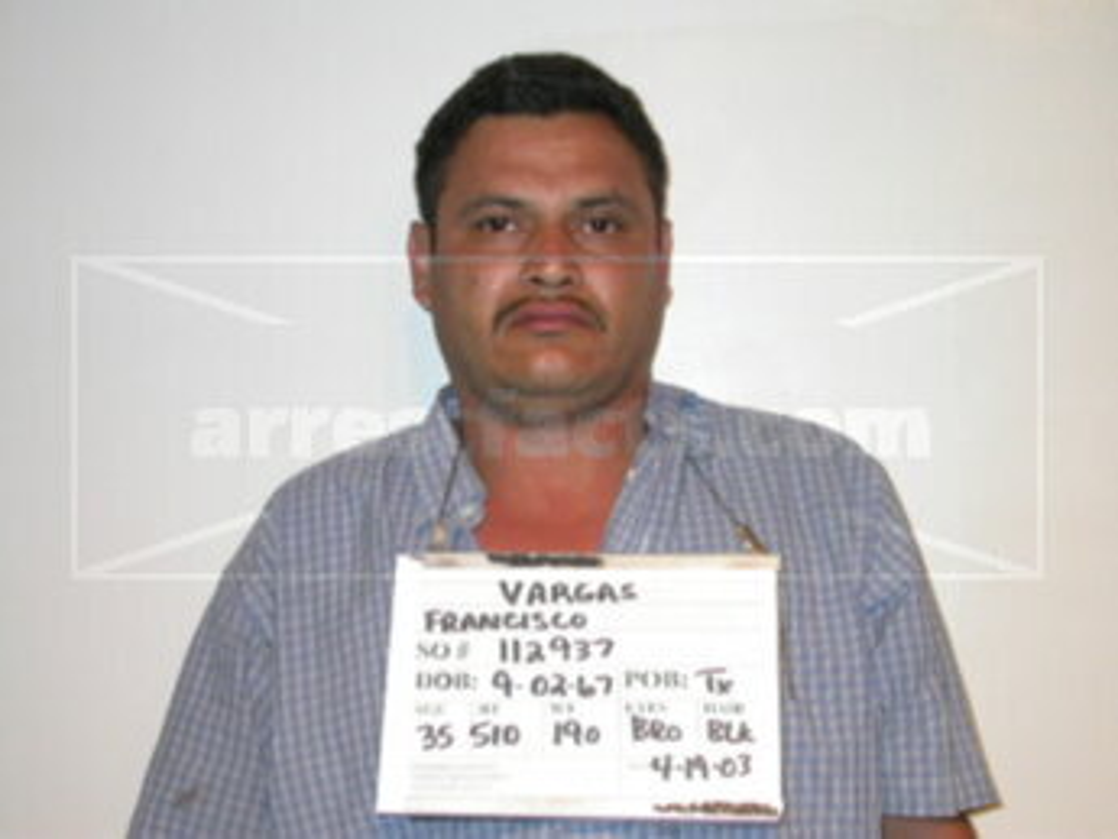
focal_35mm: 61
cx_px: 559
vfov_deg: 24.0
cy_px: 420
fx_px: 1971
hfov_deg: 31.7
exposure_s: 1/60.3
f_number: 3.1
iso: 100
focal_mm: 12.7
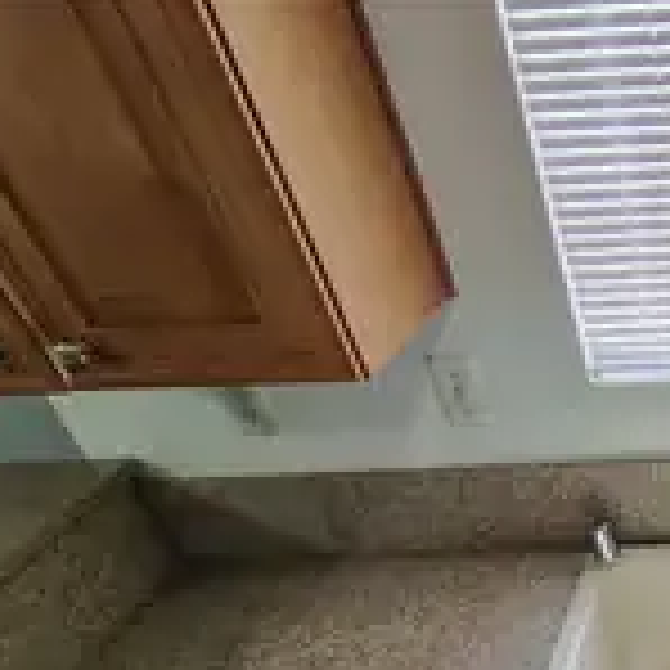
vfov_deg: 38.8
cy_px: 670
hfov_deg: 32.7
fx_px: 832
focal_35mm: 38
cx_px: 872
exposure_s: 1/60
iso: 290
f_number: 2.2
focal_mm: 2.13
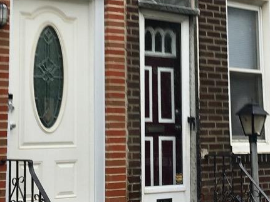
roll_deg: +0.5
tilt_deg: +10.6
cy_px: -2
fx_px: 756
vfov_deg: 15.0
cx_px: 169
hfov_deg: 20.2
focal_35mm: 97
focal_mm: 4.15
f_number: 2.2
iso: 25
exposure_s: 1/342
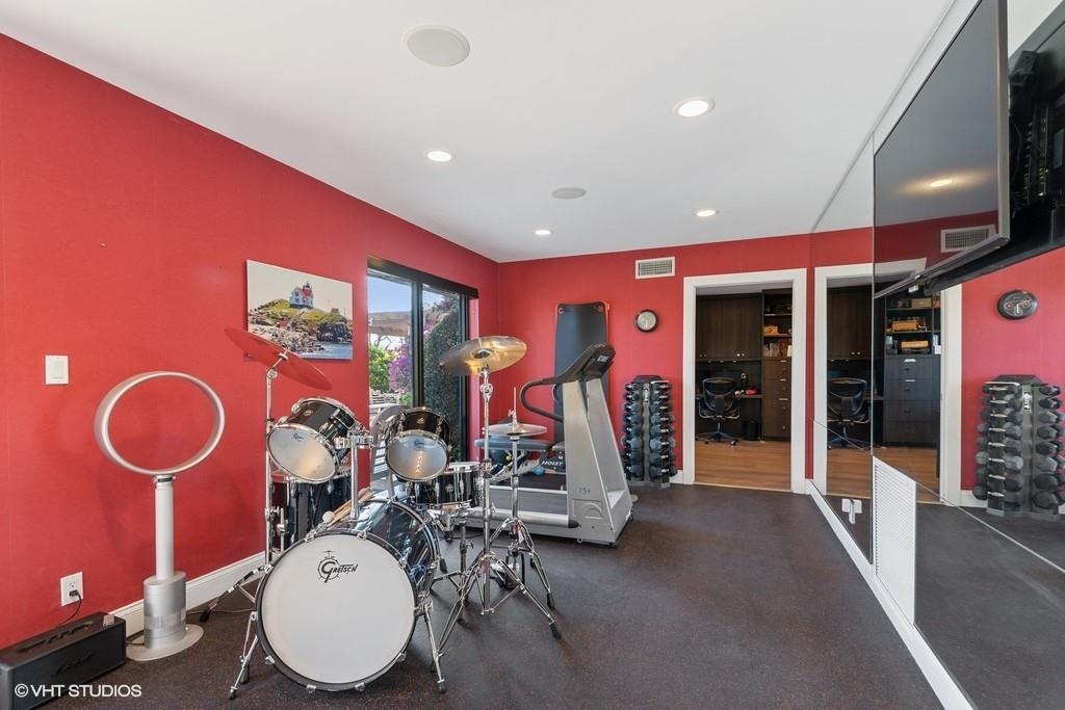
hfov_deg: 96.7
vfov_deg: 73.8
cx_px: 532
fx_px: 473
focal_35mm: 16
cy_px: 355
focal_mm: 16
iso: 250
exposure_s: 1/3
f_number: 8
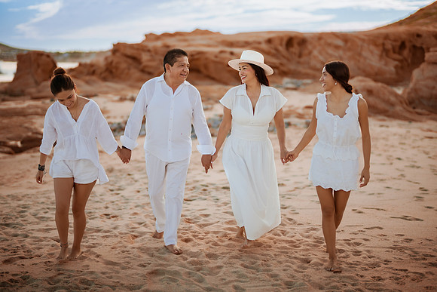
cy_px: 146
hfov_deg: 34.5
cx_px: 218
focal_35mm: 58
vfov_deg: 23.4
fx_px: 704
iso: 200
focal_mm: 58
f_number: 1.4
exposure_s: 1/8000
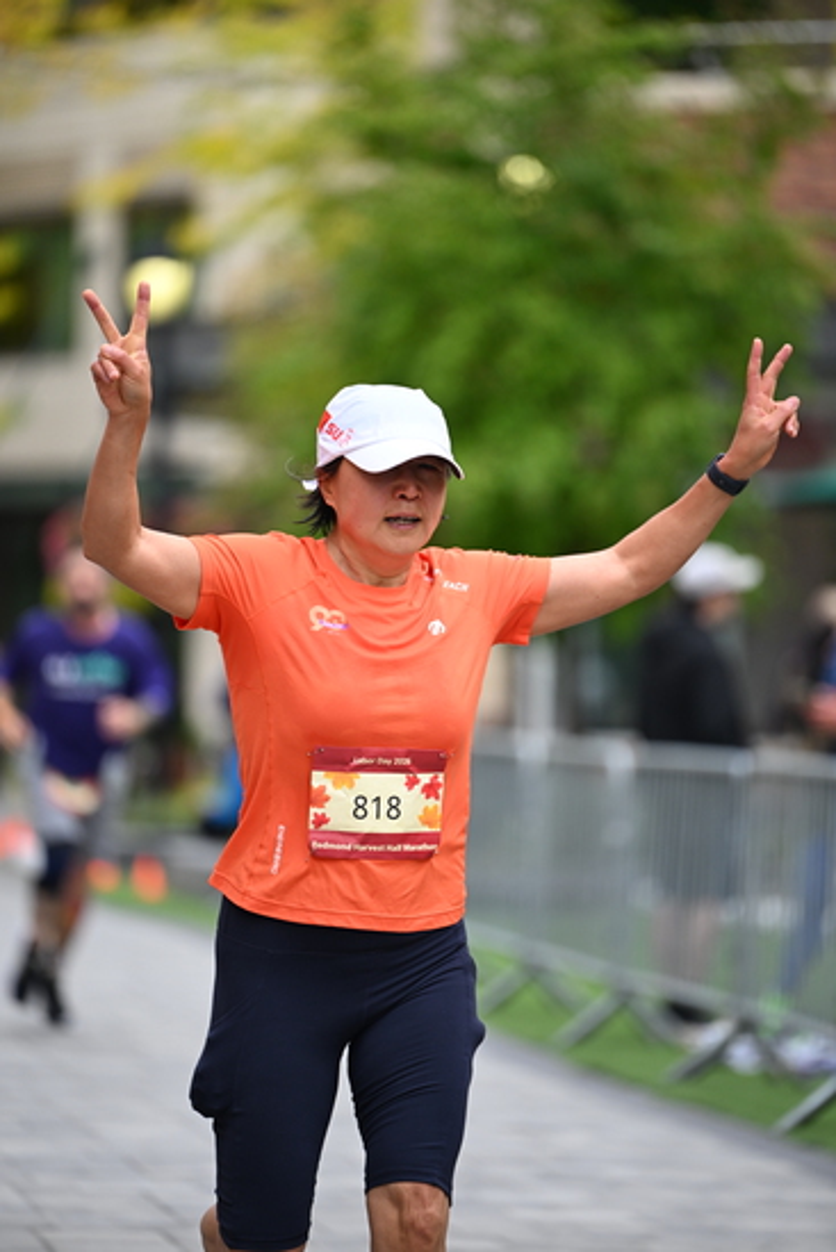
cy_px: 626
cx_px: 418
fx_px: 6962
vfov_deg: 10.3
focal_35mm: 200
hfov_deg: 6.9
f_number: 2.8
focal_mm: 200
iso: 640
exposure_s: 1/2000
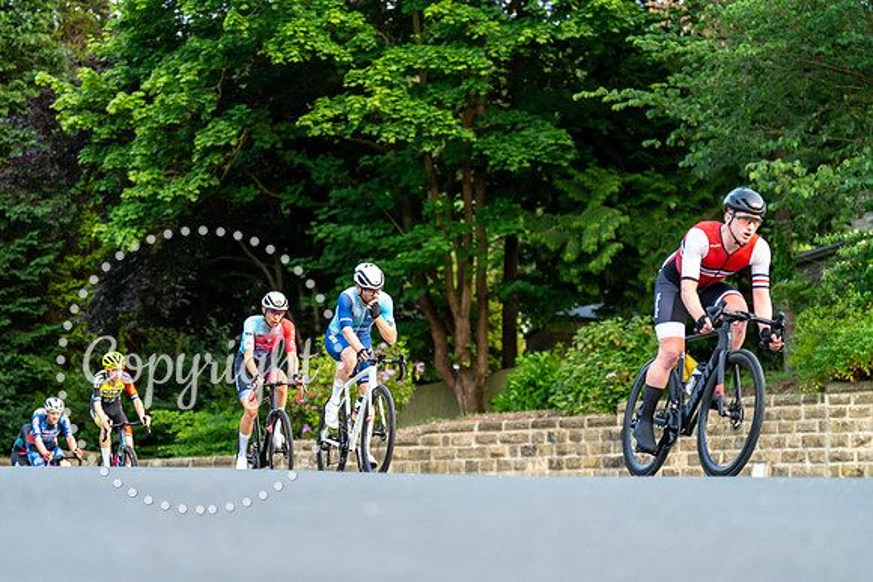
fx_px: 2474
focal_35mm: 102
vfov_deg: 13.4
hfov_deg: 20.0
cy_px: 291
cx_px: 436
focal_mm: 102
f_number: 2.8
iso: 1250
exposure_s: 1/1000
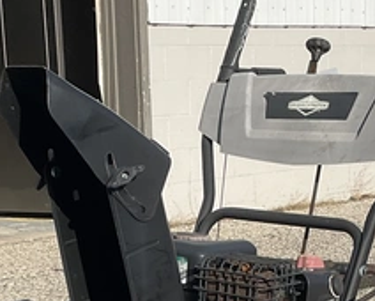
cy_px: 366
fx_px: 1111
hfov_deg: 19.2
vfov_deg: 14.9
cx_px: 161
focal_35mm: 100
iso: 25
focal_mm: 3
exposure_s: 1/2227
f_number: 1.8
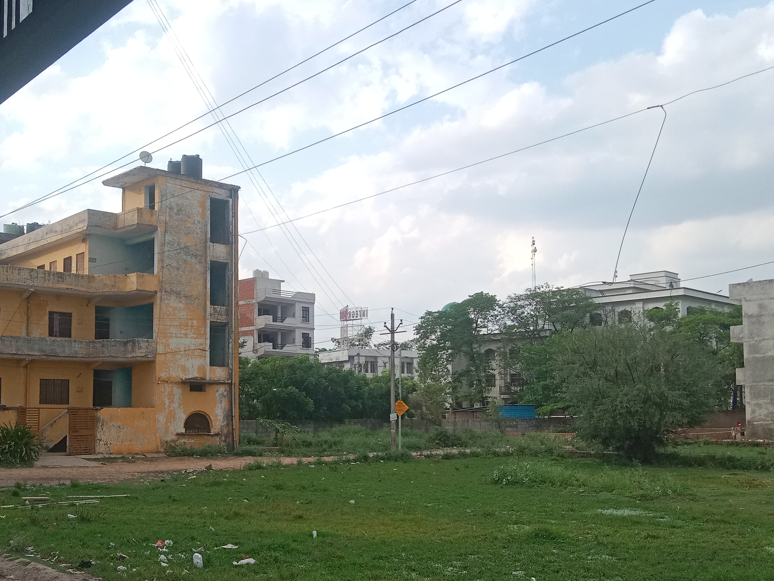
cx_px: 289
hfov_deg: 50.8
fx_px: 805
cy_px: 362
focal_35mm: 36
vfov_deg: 39.4
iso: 101
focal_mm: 3.39
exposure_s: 1/468
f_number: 2.2
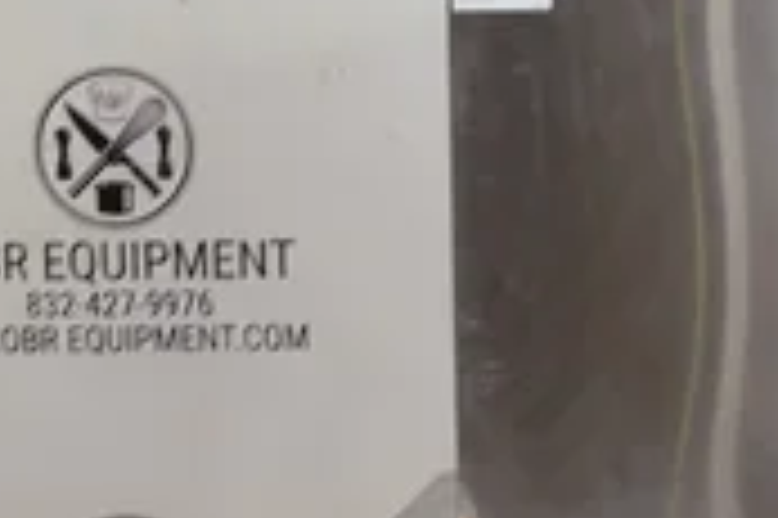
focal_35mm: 81
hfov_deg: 23.9
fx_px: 1749
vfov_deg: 16.8
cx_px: 800
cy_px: 146
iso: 100
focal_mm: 13.03
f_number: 4
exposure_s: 1/8
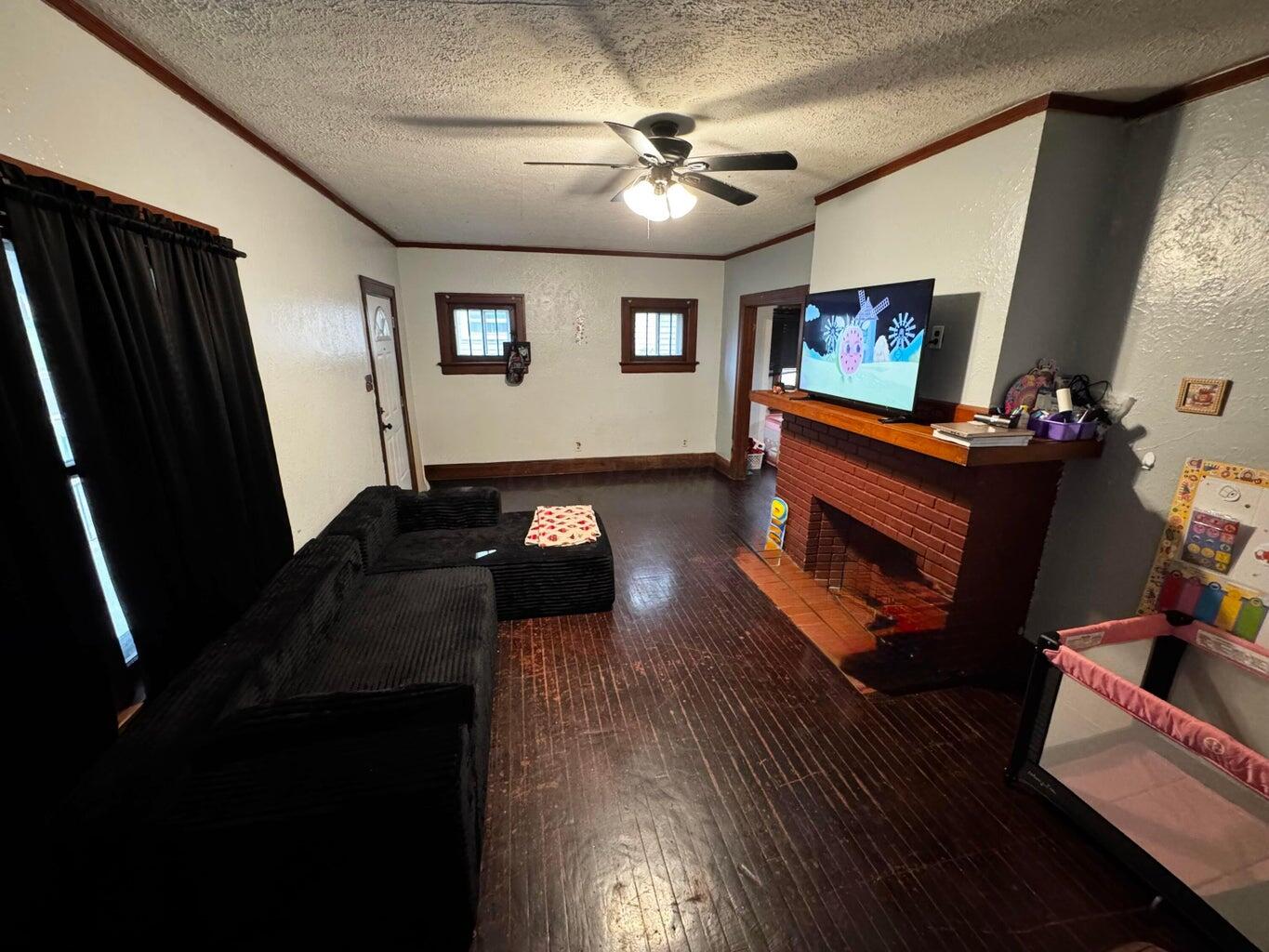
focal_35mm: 14
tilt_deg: -16.7
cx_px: 634
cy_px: 476
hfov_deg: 102.1
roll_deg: -0.3
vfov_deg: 85.7
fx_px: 513
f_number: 2.2
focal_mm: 2.22
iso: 800
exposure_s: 1/40
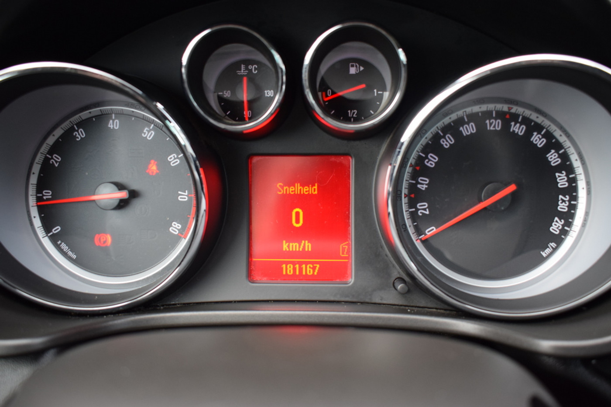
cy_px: 204
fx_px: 585
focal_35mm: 34
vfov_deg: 38.4
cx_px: 306
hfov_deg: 55.1
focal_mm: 23
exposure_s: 1/60
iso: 720
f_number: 4
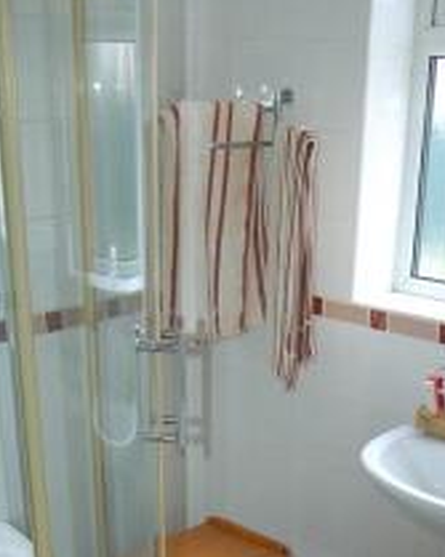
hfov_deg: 28.2
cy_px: 510
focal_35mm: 53
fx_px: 873
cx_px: 332
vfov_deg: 33.4
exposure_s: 1/60
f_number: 3.5
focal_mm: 18
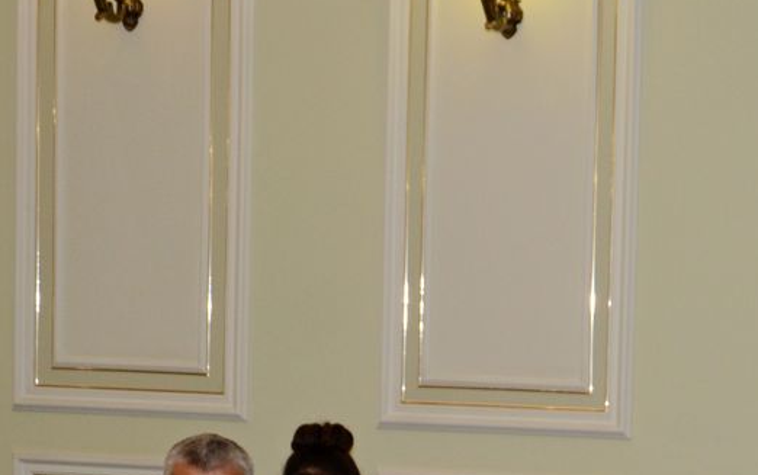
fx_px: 2873
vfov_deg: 9.3
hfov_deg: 14.8
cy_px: 609
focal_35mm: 139
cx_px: 726
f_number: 4.2
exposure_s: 1/250
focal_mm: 34
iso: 800
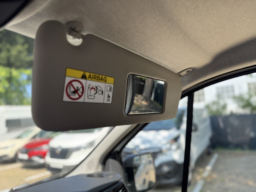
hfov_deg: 71.6
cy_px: 96
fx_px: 177
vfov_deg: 56.8
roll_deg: +3.1
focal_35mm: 24
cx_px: 128
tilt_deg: +8.1
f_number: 1.78
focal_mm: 6.76
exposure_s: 1/531
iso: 80
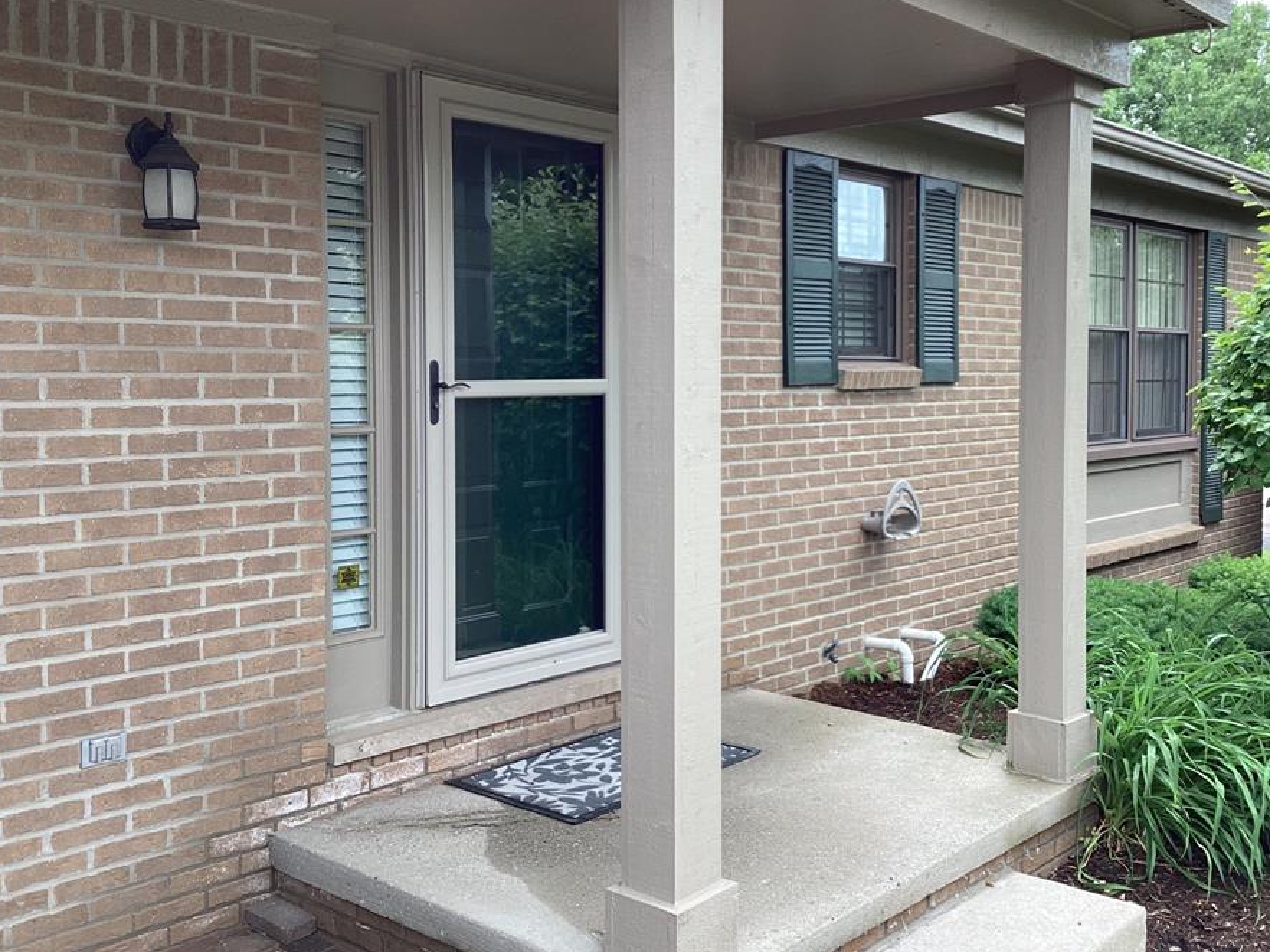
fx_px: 1320
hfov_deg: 51.2
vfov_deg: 39.6
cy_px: 416
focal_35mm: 36
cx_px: 724
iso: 25
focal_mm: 3.3
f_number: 2.4
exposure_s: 1/132
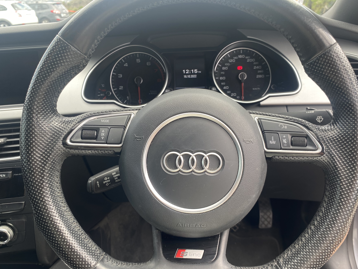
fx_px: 310
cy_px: 140
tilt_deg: -25.9
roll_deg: +1.1
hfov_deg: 59.9
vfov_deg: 46.8
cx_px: 192
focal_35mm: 30
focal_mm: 4.25
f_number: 1.8
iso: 32
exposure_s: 1/122
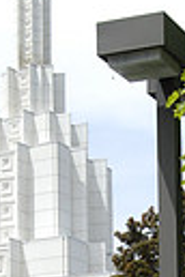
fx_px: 1197
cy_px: 387
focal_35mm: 155
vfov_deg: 12.7
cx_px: 131
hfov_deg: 8.8
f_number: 10
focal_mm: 23
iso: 400
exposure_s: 1/500
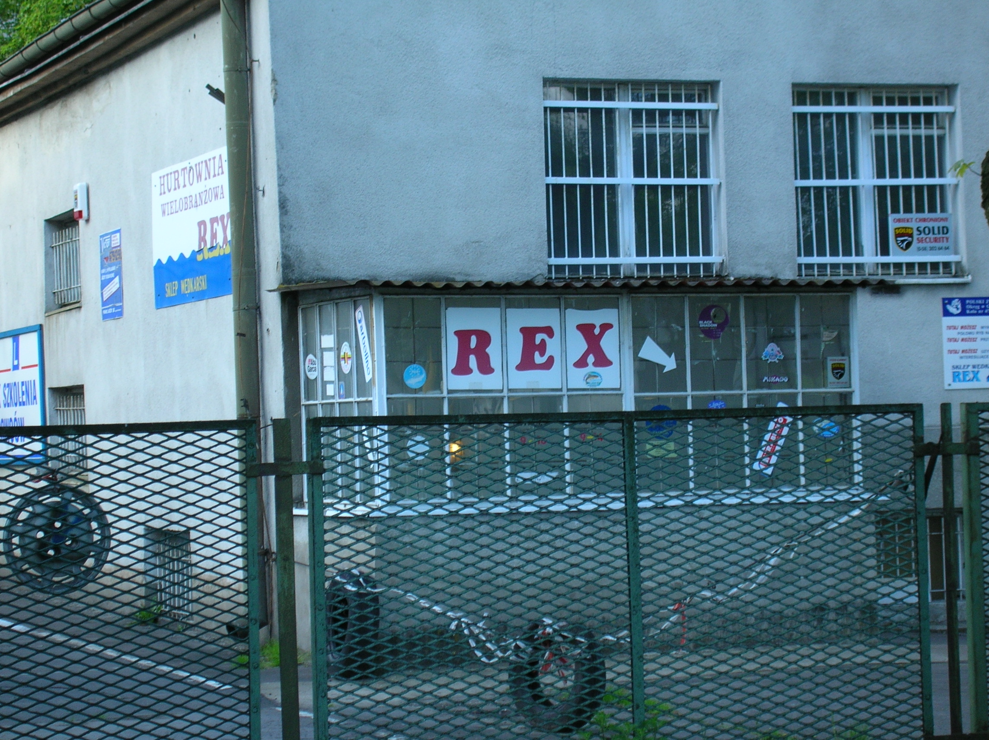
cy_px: 370
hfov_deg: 19.7
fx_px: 2855
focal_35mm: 100
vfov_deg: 14.8
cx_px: 494
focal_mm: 16.7
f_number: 4.8
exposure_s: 1/43.4
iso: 50
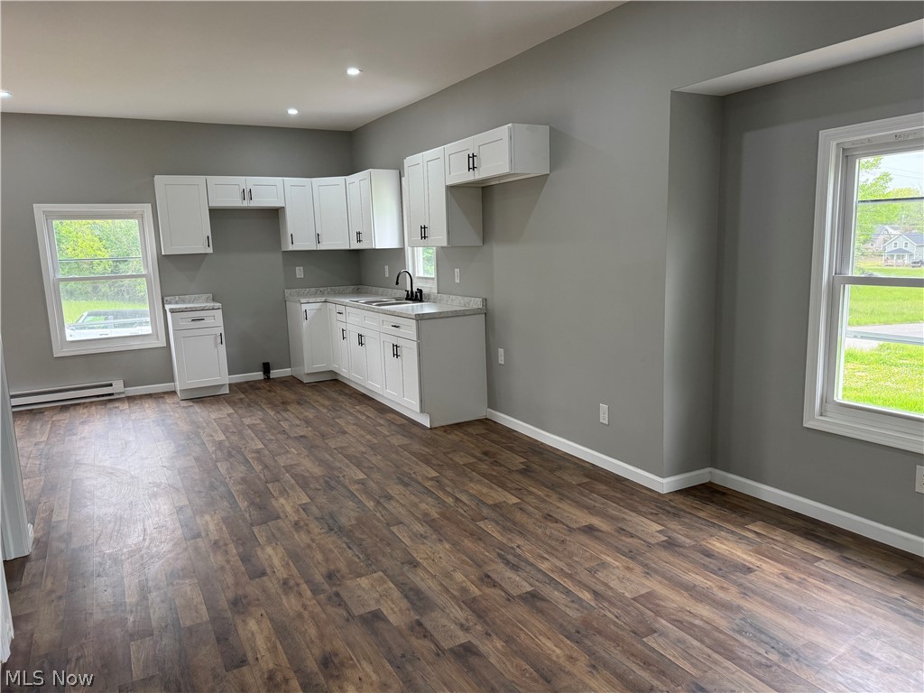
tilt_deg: -8.6
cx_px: 462
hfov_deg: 71.6
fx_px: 641
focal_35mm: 24
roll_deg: +1.7
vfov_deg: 56.8
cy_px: 346
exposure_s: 1/145
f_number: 1.78
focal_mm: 6.76
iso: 160
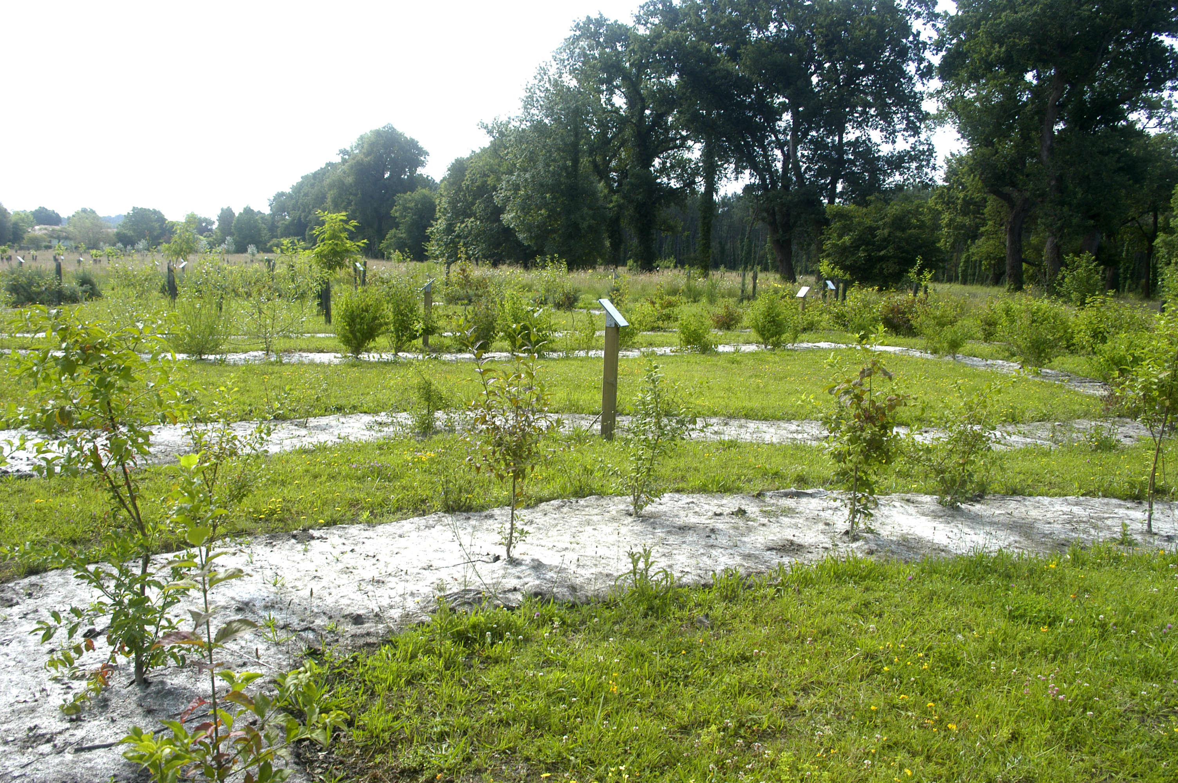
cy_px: 392
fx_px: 981
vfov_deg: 43.5
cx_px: 589
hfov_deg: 62.0
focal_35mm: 30
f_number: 9
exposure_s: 1/320
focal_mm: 20
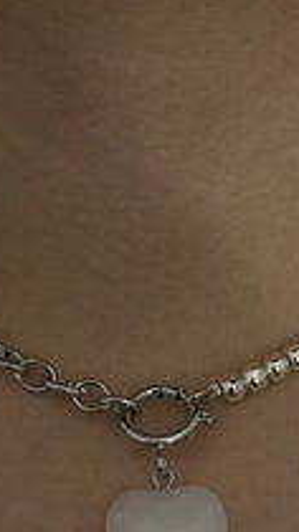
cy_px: 300
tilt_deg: -9.9
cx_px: 144
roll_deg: -1.0
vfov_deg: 16.1
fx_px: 1876
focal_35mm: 133
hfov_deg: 9.1
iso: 400
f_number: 1.78
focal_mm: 6.76
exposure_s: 1/33
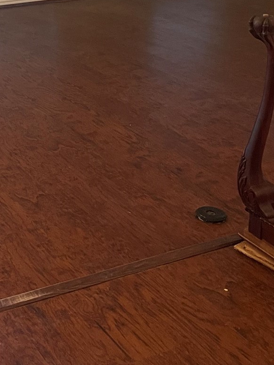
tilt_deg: -9.7
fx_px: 697
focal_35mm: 66
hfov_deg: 21.0
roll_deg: +2.7
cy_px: -28
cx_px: -38
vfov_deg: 27.1
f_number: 1.6
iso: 400
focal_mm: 5.1
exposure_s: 1/60
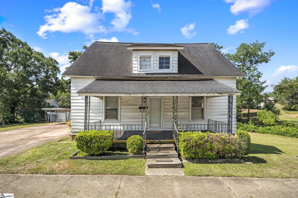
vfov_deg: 81.2
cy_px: 99
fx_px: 116
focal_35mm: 14
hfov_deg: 104.3
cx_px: 149
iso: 400
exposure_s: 1/1600
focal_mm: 14
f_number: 5.6
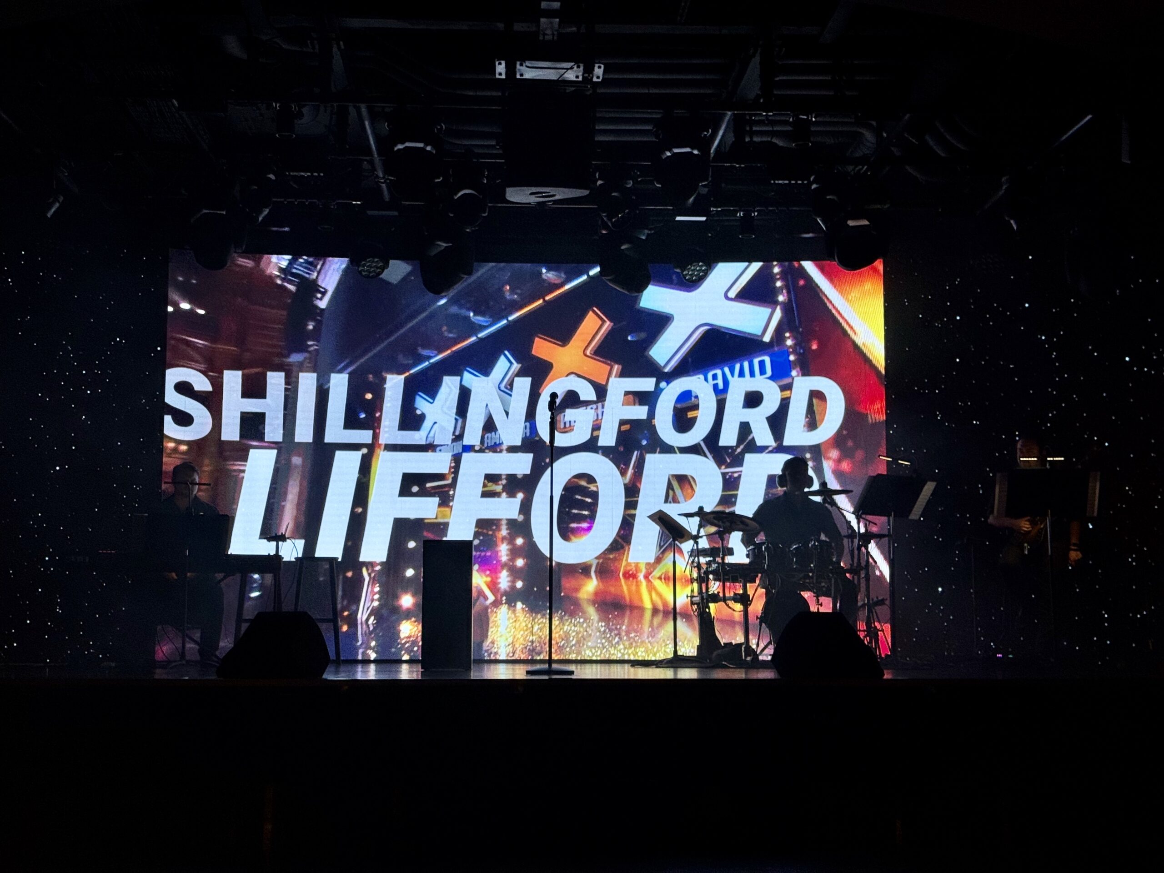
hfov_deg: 39.7
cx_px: 582
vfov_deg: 30.3
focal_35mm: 48
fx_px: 1614
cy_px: 436
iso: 64
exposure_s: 1/120
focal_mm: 6.76
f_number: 1.78
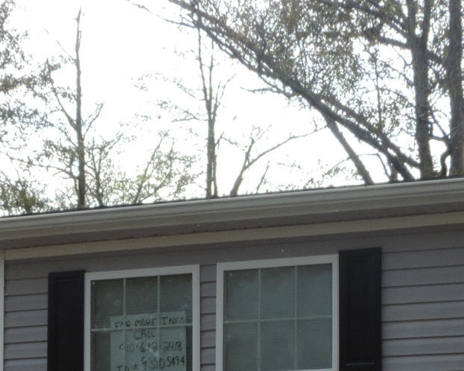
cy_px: 413
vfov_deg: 8.2
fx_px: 2581
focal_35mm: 188
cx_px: 177
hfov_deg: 10.3
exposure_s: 1/320
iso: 80
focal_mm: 7.1
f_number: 3.3
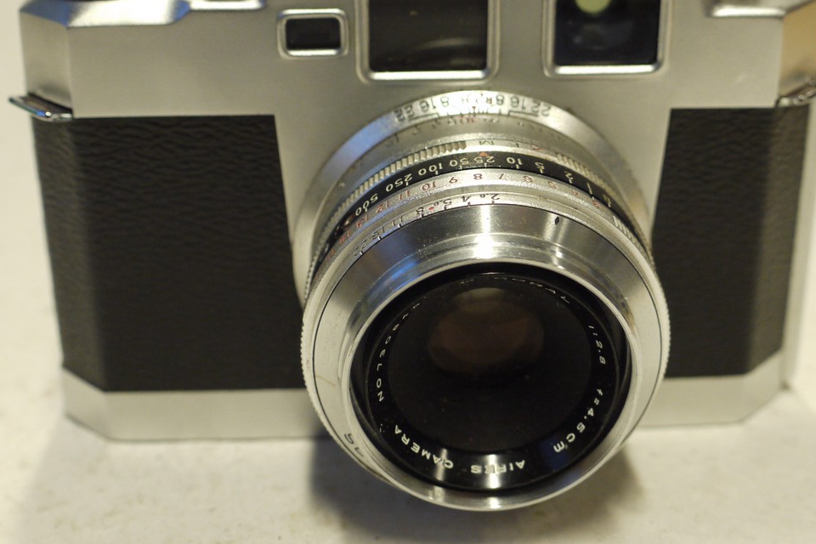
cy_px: 204
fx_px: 1473
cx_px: 434
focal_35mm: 65
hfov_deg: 31.0
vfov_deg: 20.9
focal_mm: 25
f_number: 4.9
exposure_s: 1/60
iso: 800
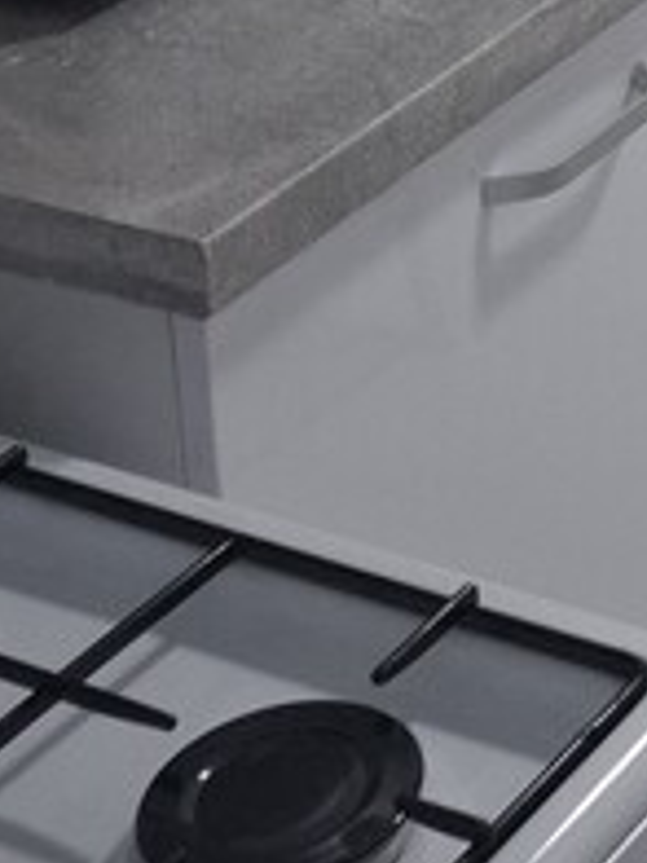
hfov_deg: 11.4
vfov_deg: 14.9
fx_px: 2991
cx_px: 1215
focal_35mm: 120
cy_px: -533
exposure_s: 1/120
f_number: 1.8
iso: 200
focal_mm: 5.54
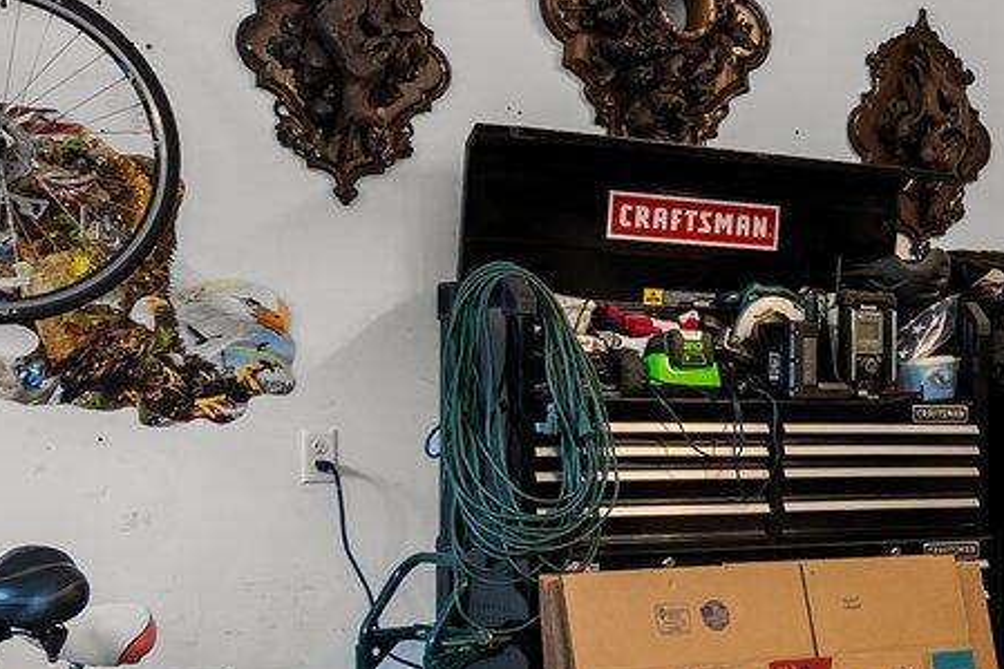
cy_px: 509
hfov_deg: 23.9
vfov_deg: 18.5
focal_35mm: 73
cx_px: 1346
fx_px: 2035
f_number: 4
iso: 320
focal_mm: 16
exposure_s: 1/40
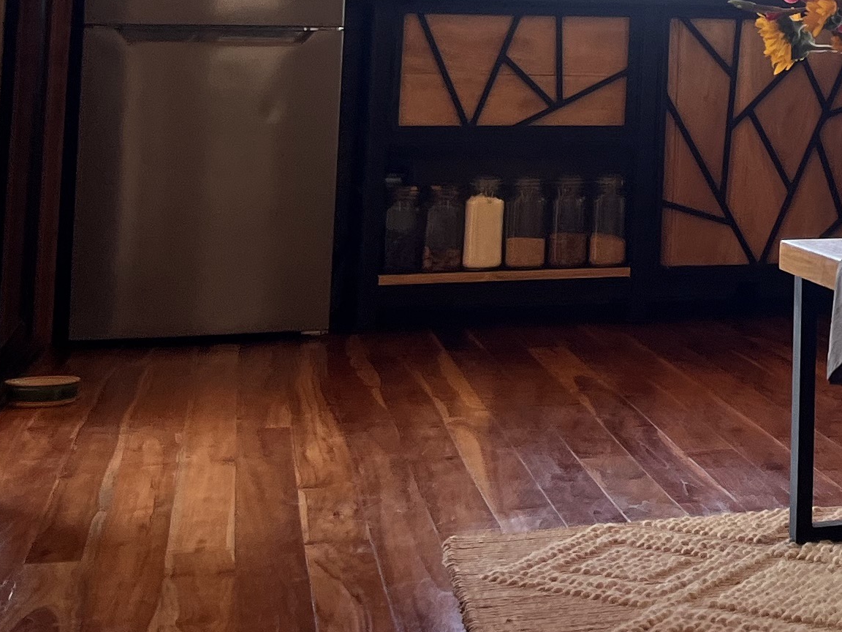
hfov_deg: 18.1
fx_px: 2213
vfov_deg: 15.6
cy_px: -151
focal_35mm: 91
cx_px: 1416
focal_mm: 5.1
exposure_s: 1/122
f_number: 1.6
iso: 64
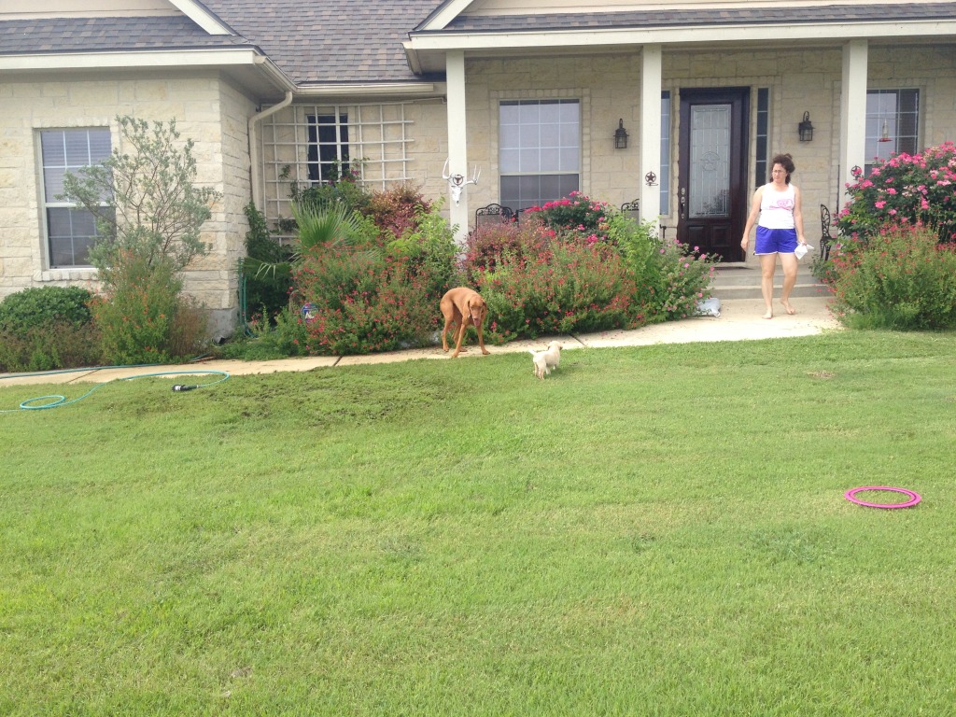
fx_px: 967
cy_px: 358
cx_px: 478
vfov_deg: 40.7
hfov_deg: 52.6
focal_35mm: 35
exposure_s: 1/726
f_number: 2.4
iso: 50
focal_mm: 4.28
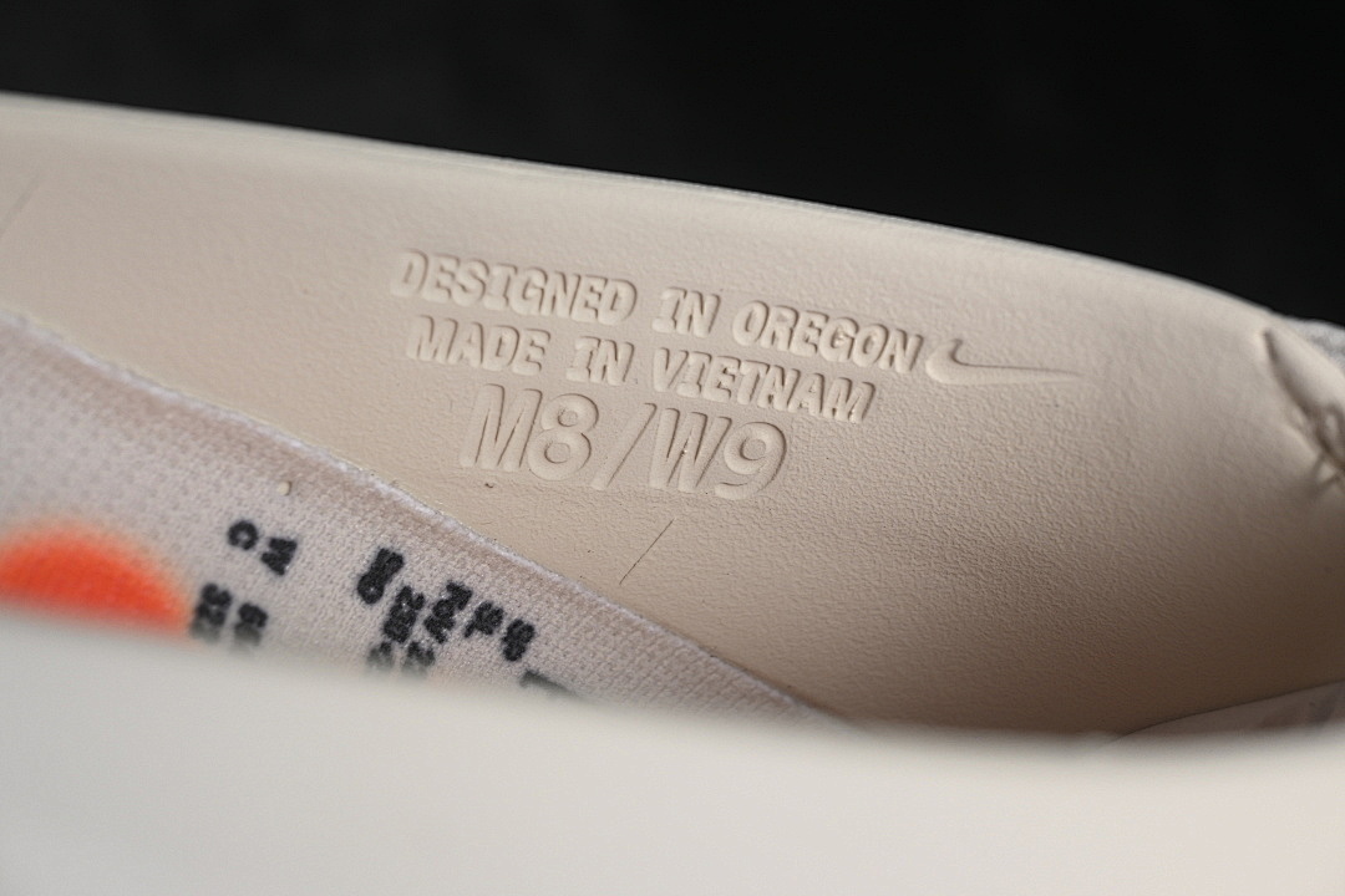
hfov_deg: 27.0
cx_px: 672
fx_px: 2802
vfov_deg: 18.2
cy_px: 448
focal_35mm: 75
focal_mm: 50
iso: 160
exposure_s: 1/80
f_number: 7.1
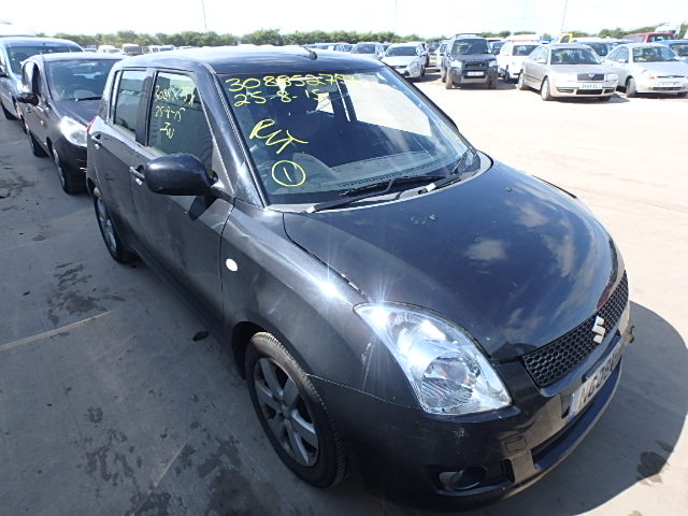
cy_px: 258
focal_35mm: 21
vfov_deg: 63.4
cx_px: 344
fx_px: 417
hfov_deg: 79.0
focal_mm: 3.7
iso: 125
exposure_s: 1/400
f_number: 3.5
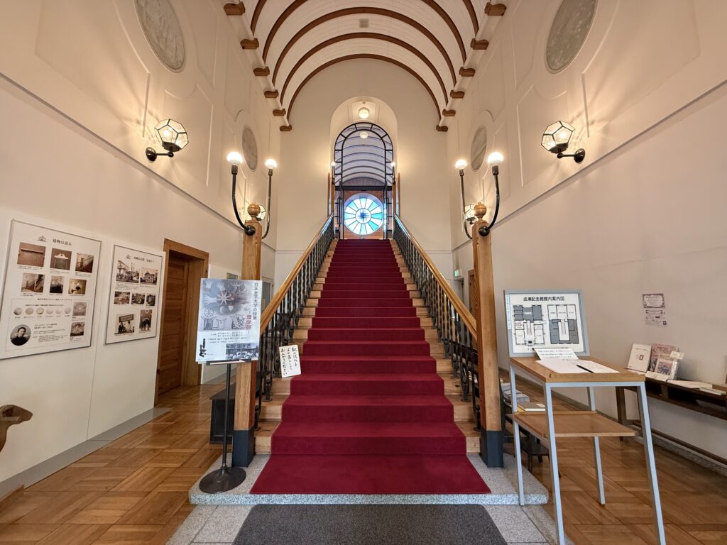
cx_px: 364
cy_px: 272
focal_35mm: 14
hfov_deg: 102.1
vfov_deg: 85.7
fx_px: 294
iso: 250
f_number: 2.2
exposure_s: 1/50
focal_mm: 2.22
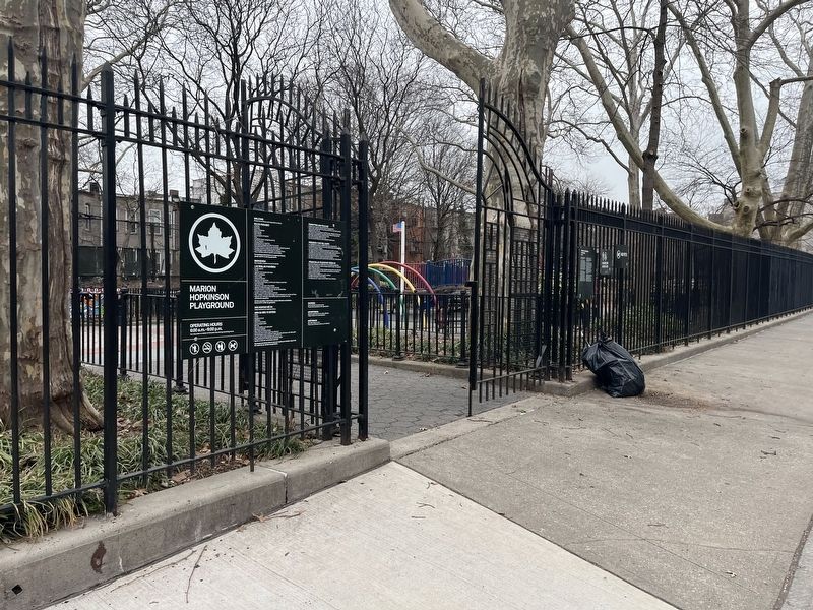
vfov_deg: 53.1
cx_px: 406
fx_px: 611
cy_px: 305
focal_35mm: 26
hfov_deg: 67.3
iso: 50
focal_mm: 5.1
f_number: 1.6
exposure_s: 1/433
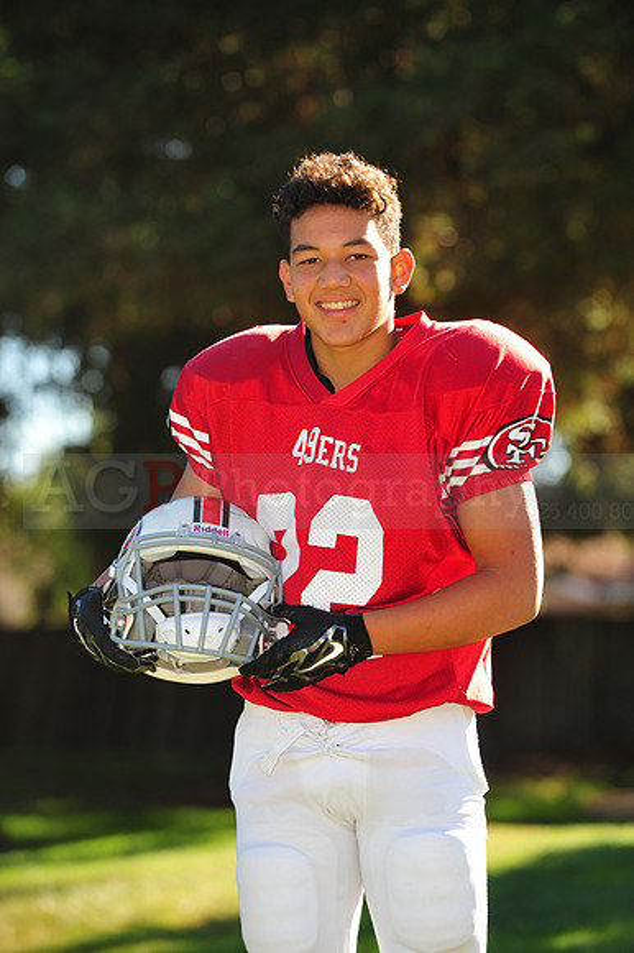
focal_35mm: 160
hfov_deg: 8.6
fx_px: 4231
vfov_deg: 12.8
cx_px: 317
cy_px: 476
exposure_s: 1/320
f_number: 4.5
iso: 200
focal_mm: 160
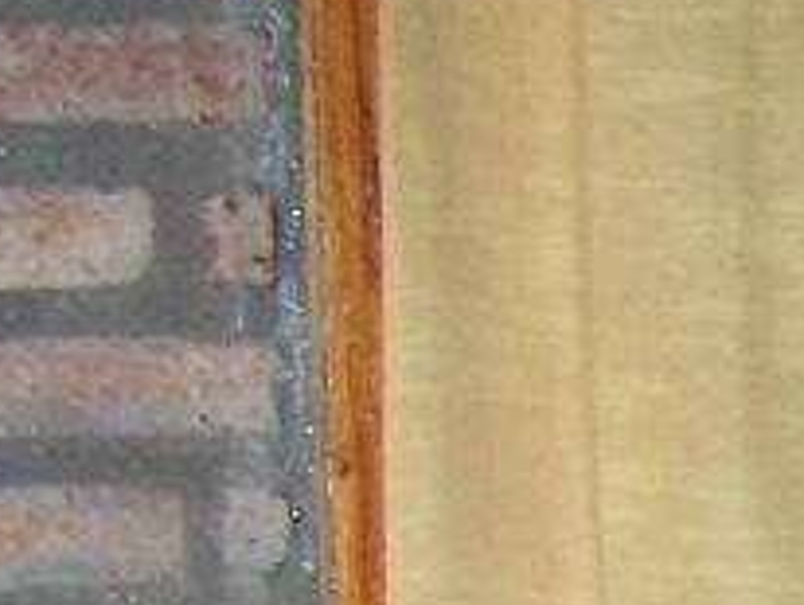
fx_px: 6650
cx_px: 2279
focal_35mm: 286
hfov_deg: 6.4
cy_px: 1776
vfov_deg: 5.0
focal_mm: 6.3
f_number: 2.8
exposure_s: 1/60
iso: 140
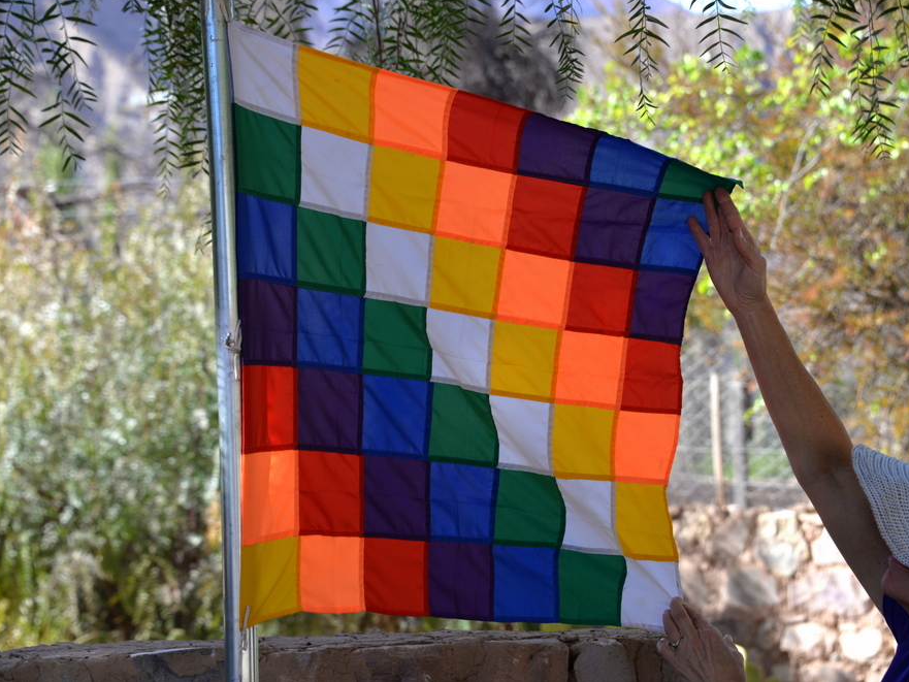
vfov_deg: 13.8
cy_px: 339
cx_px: 495
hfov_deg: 18.4
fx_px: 2810
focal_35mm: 107
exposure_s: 1/200
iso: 200
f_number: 7.1
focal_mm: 98
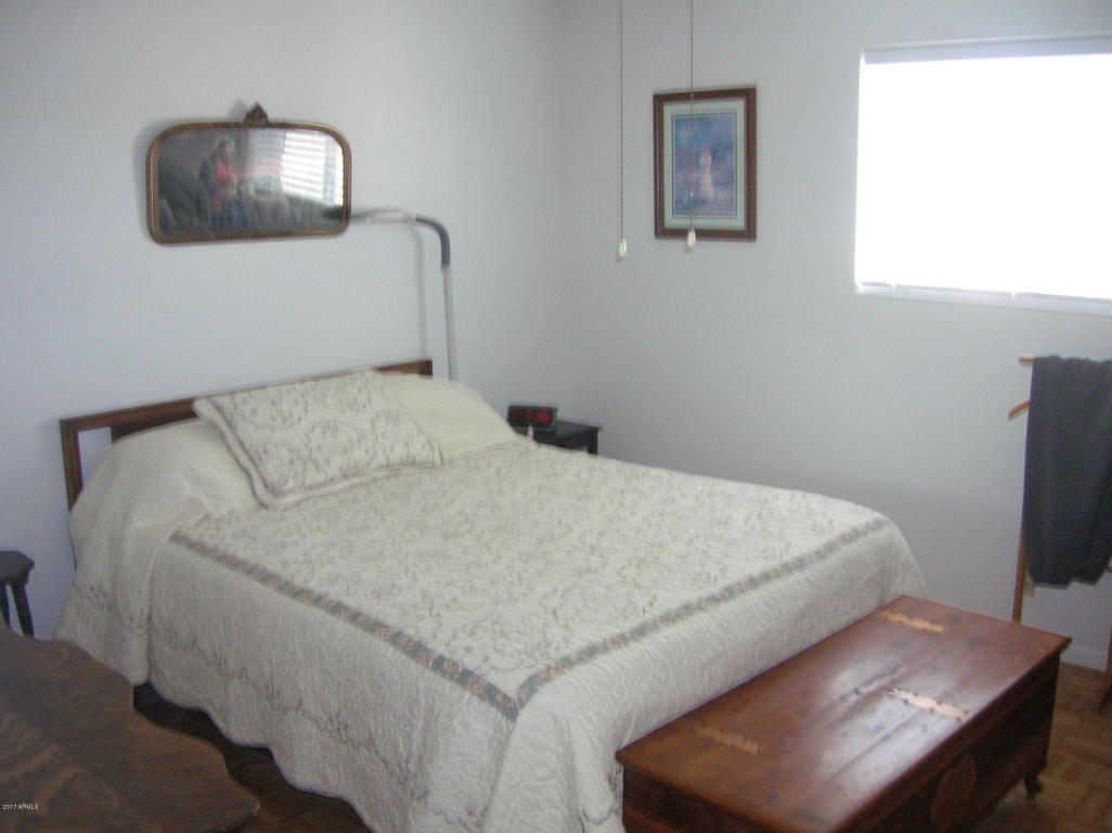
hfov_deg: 54.0
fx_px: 1091
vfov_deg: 41.7
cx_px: 556
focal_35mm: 34
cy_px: 416
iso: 200
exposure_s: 1/20.7
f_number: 2.9
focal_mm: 5.7
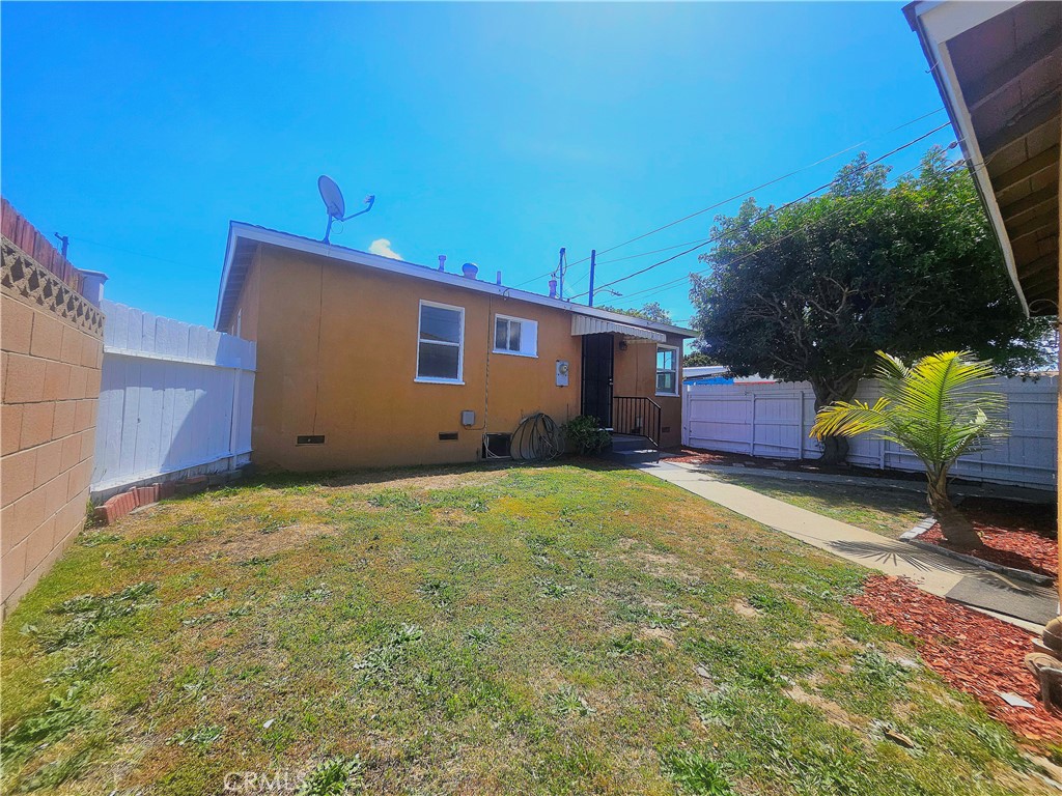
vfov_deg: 89.9
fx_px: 399
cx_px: 531
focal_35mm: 13
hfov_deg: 106.2
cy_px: 398
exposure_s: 1/1667
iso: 32
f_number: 2.2
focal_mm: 1.74
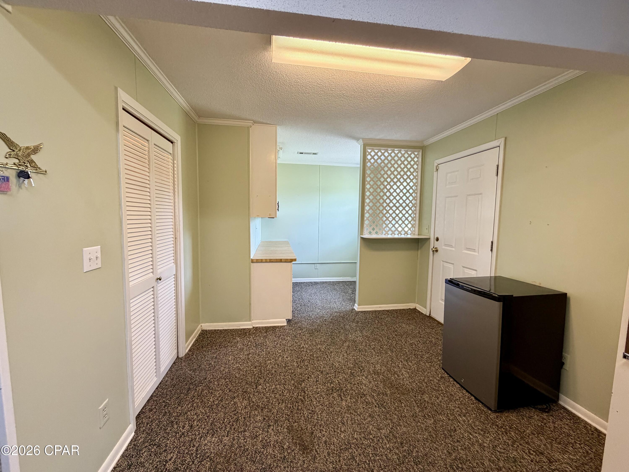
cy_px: 236
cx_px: 314
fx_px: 254
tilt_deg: -5.4
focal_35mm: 14
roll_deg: -1.2
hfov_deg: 102.1
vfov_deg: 85.7
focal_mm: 2.22
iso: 250
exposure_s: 1/120
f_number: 2.2
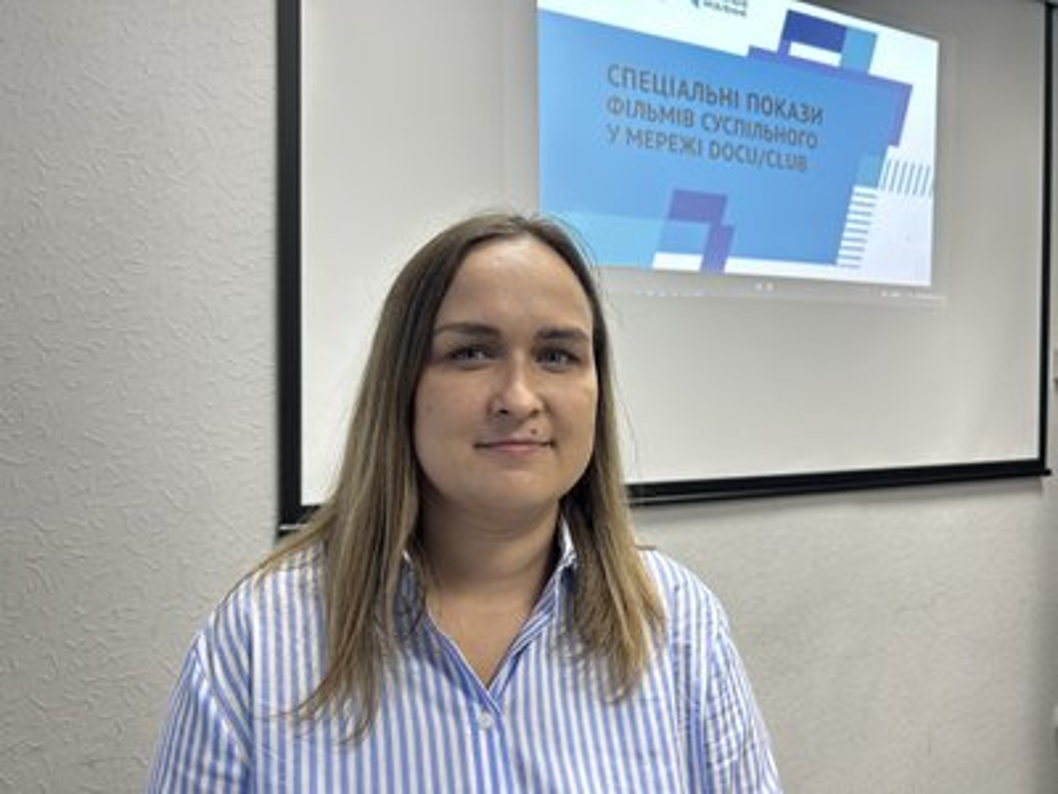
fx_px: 795
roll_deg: -0.3
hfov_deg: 67.3
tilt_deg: -2.7
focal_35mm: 26
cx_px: 529
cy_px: 397
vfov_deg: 53.1
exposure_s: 1/60
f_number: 1.5
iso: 80
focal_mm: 5.7
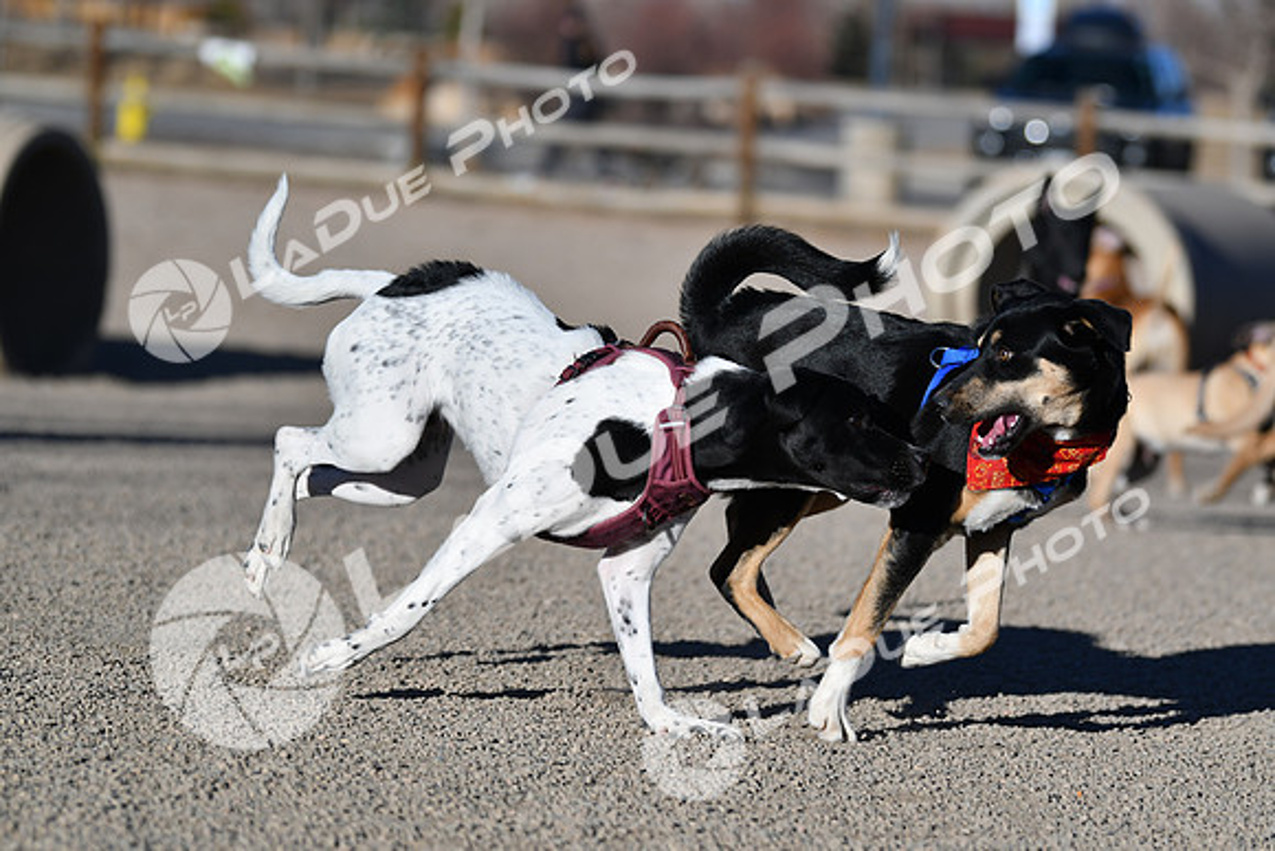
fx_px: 6376
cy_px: 426
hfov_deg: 11.4
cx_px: 638
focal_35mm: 180
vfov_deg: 7.6
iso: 100
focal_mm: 120
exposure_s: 1/4000
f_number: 2.8
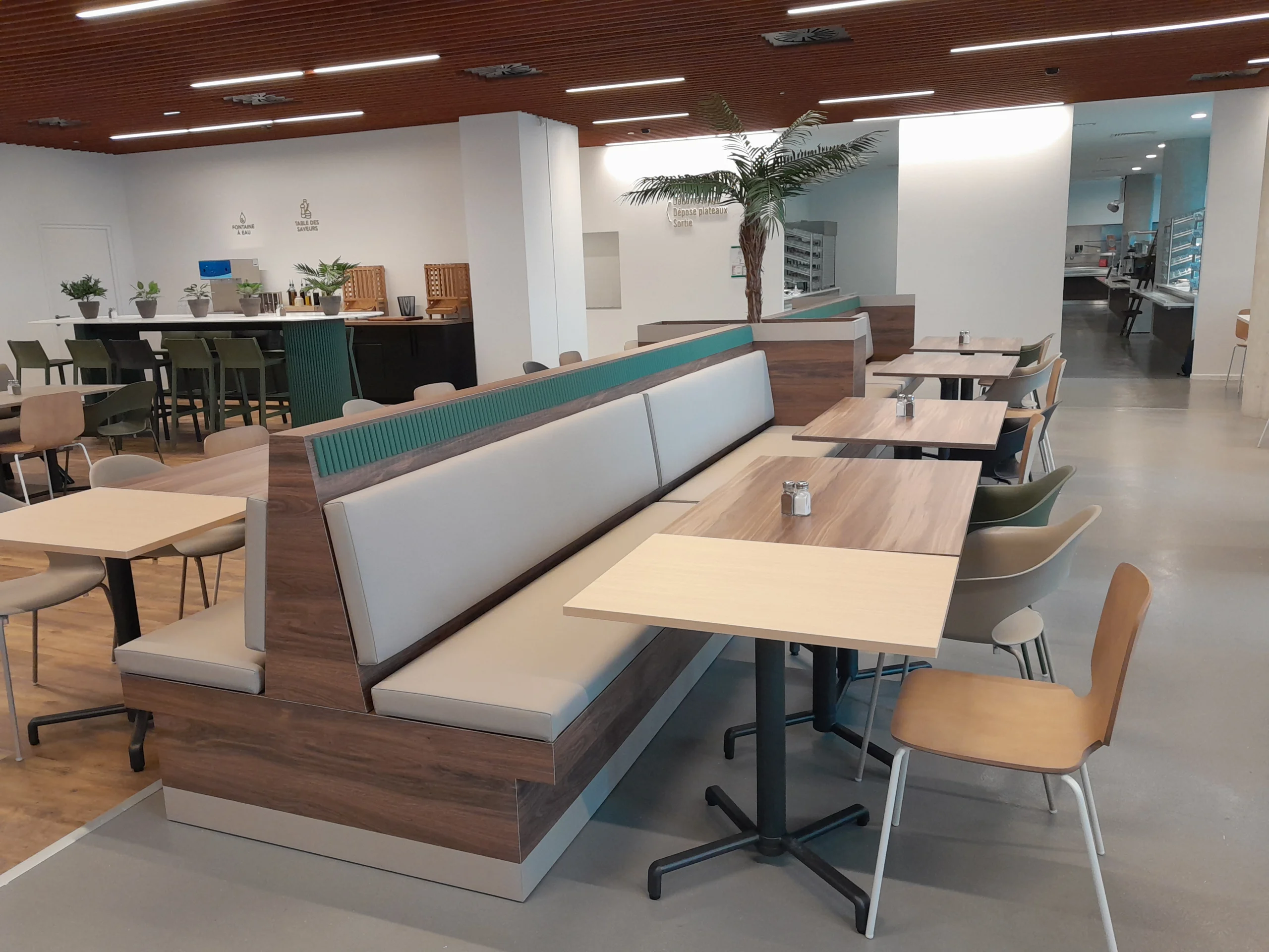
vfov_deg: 51.4
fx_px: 990
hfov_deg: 65.3
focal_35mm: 27
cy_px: 476
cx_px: 634
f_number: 1.8
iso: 200
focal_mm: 4
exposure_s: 1/50
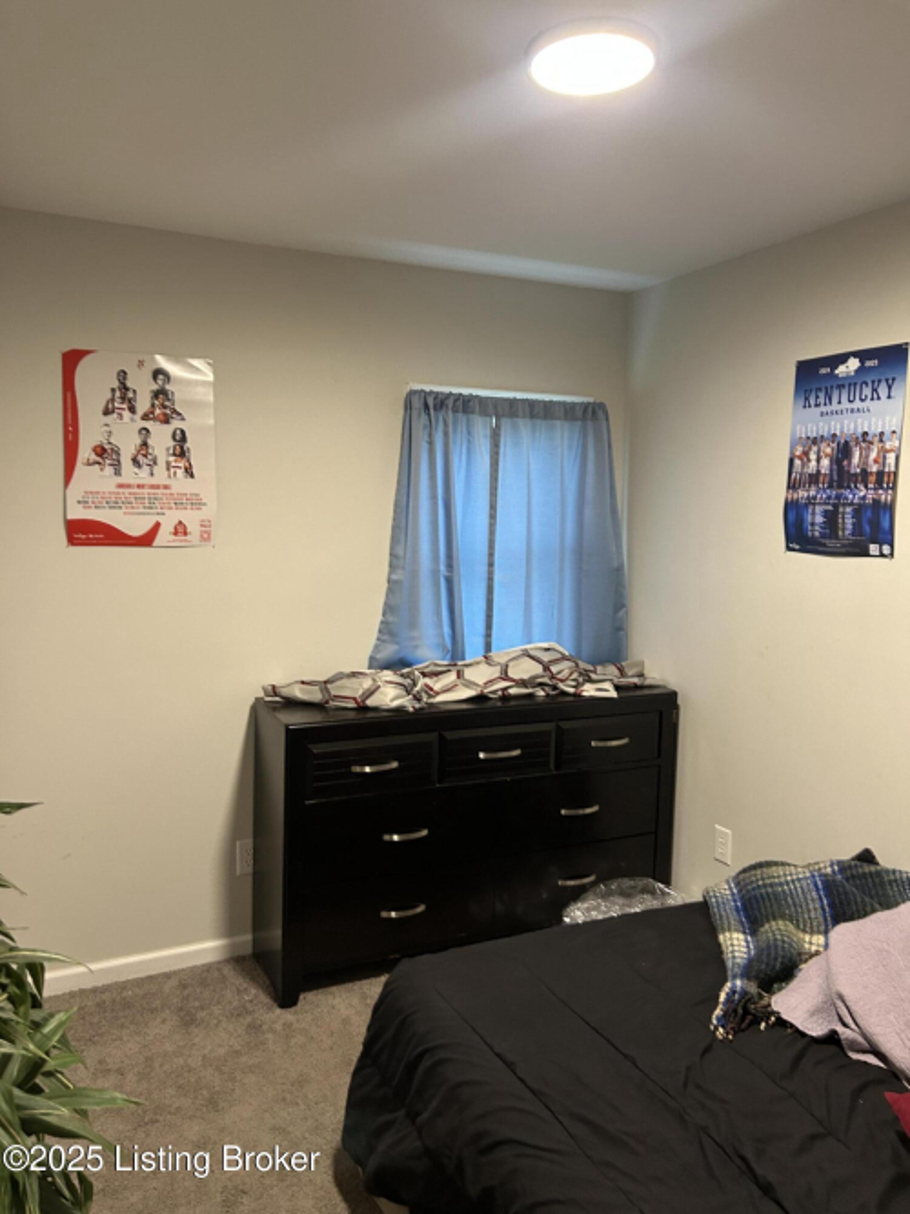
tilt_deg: -5.7
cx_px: 455
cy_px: 607
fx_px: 912
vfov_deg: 67.3
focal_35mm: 26
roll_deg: -2.9
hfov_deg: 53.0
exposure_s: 1/60
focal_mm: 5.7
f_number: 1.5
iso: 320
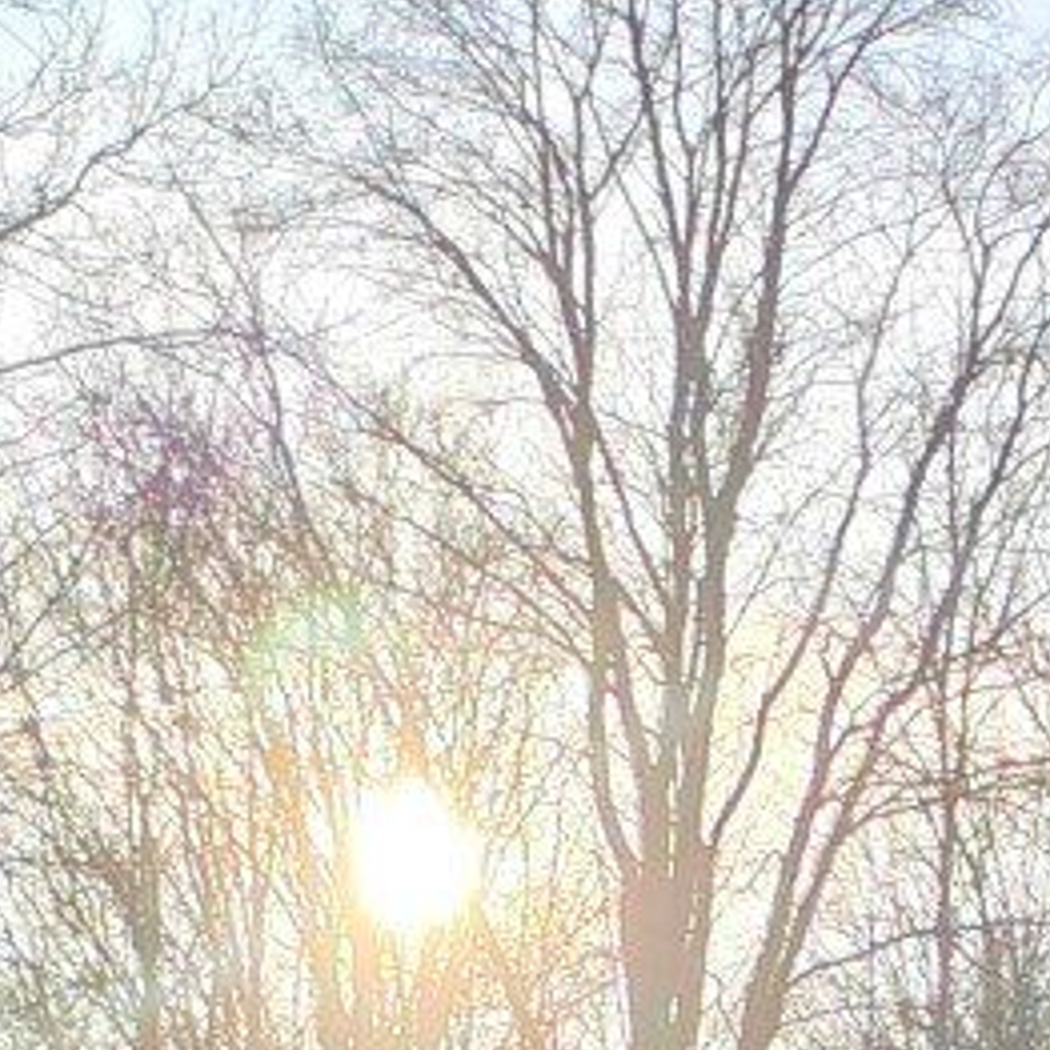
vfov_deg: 8.8
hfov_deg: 10.1
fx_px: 5868
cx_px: 1278
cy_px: 2859
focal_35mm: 171
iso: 50
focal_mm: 4.94
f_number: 1.5
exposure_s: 1/156
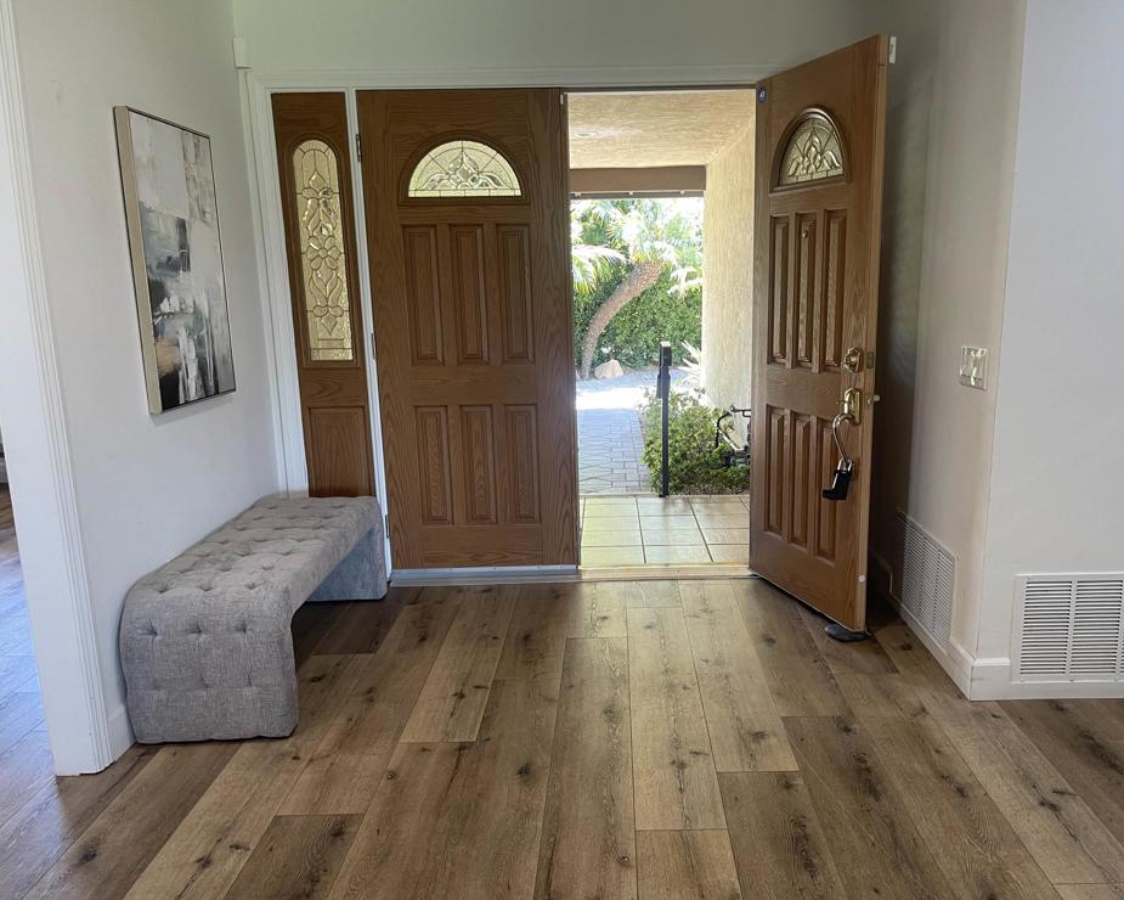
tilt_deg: -12.8
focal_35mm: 27
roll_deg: +0.8
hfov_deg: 64.0
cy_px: 463
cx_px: 612
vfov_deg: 53.2
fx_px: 898
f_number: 1.6
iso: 100
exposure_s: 1/60
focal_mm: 5.1
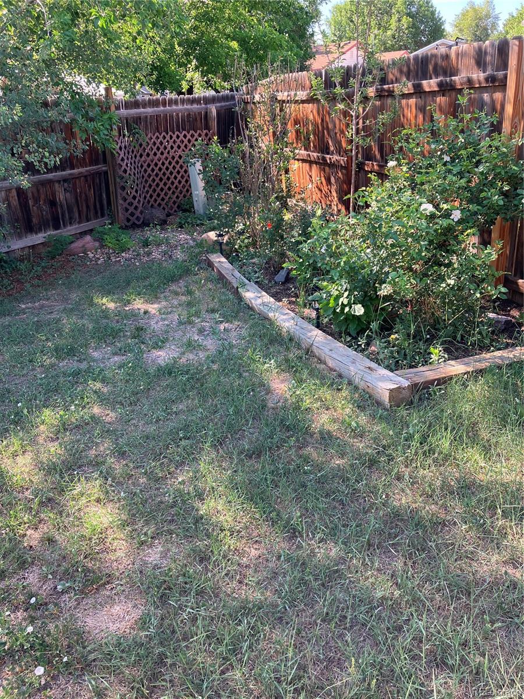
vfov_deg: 63.4
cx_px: 262
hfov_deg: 49.7
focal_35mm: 28
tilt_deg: -23.3
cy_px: 350
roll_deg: +2.9
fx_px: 565
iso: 40
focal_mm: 3.99
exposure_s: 1/163
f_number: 1.8
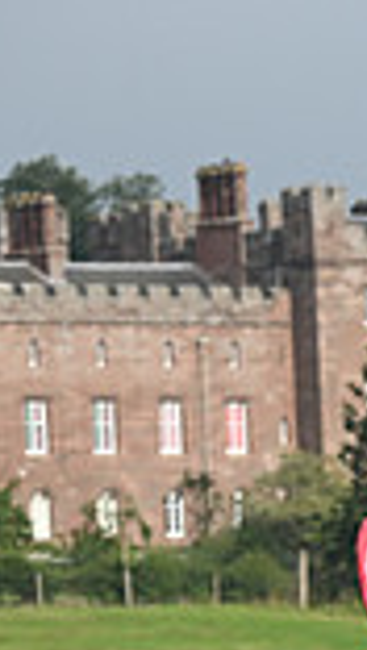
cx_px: 863
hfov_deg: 1.8
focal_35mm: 683
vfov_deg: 3.2
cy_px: 560
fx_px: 11791
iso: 220
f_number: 4.8
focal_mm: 175
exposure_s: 1/1250
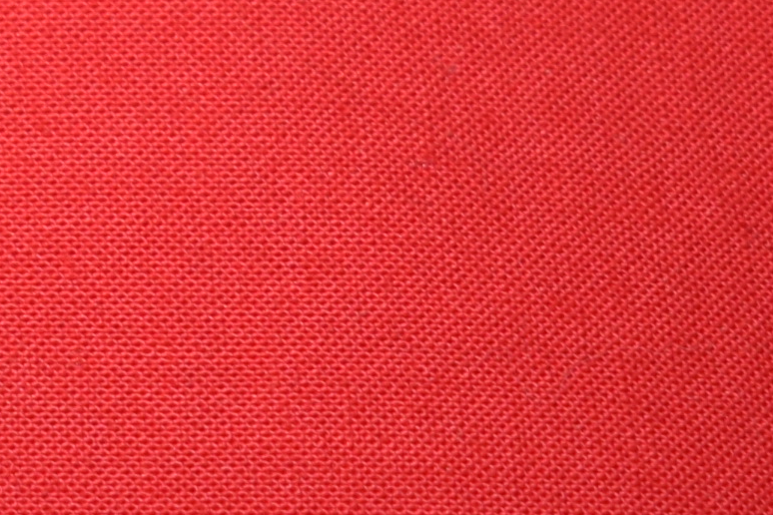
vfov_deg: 4.7
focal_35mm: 279
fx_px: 5990
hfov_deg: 7.2
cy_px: -916
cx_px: -662
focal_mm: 32
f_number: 5
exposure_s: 1/25
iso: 160
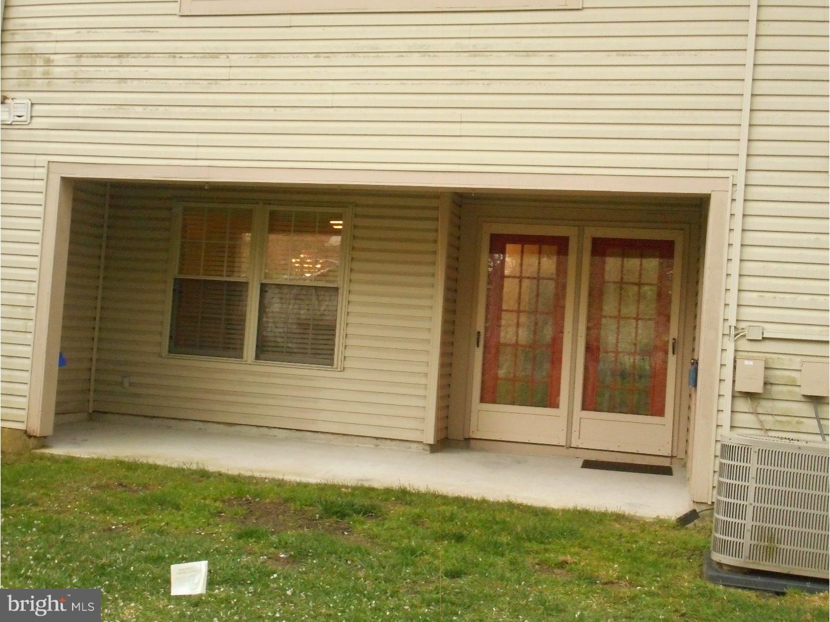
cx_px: 415
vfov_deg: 32.9
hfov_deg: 42.9
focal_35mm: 44
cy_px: 311
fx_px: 1055
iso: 800
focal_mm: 7.9
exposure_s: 1/160
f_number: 4.7
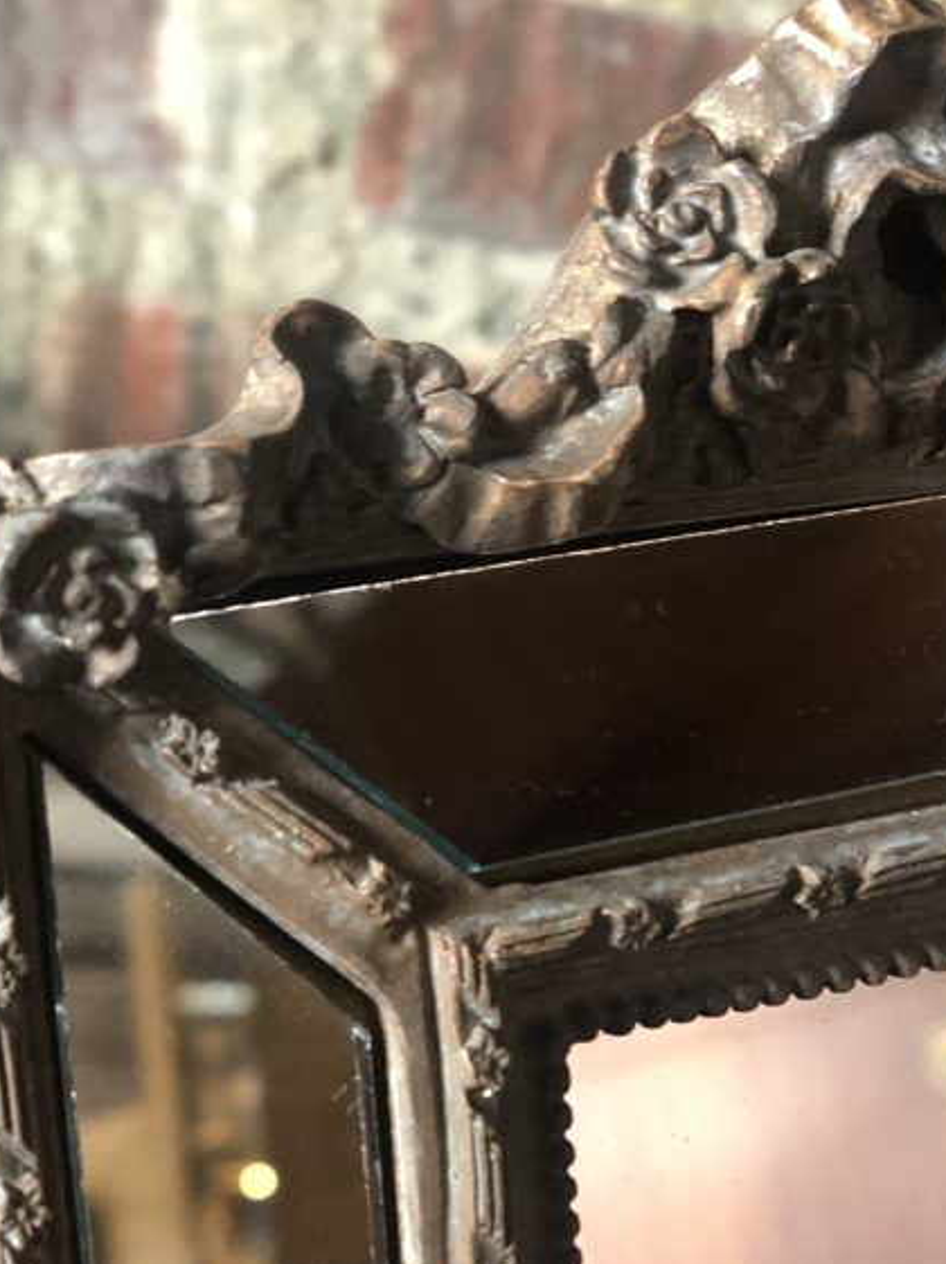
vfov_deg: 20.5
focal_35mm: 95
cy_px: 953
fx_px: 3466
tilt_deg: -32.2
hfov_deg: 15.5
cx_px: 617
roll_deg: -11.3
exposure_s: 1/20
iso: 160
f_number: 2.4
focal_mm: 6
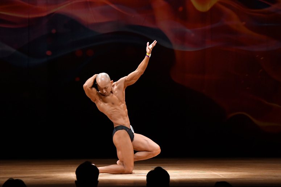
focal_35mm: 225
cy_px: 94
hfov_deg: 9.2
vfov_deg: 6.1
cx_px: 140
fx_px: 1755
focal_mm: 150
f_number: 5.6
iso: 3200
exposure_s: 1/400
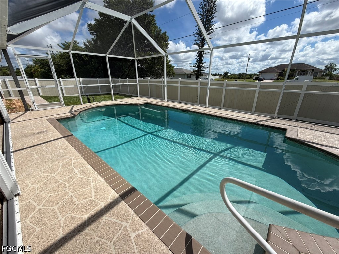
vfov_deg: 85.7
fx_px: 137
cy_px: 127
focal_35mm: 14
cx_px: 170
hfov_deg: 102.1
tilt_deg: -20.7
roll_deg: +1.4
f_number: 2.2
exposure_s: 1/970
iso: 20
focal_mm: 2.22
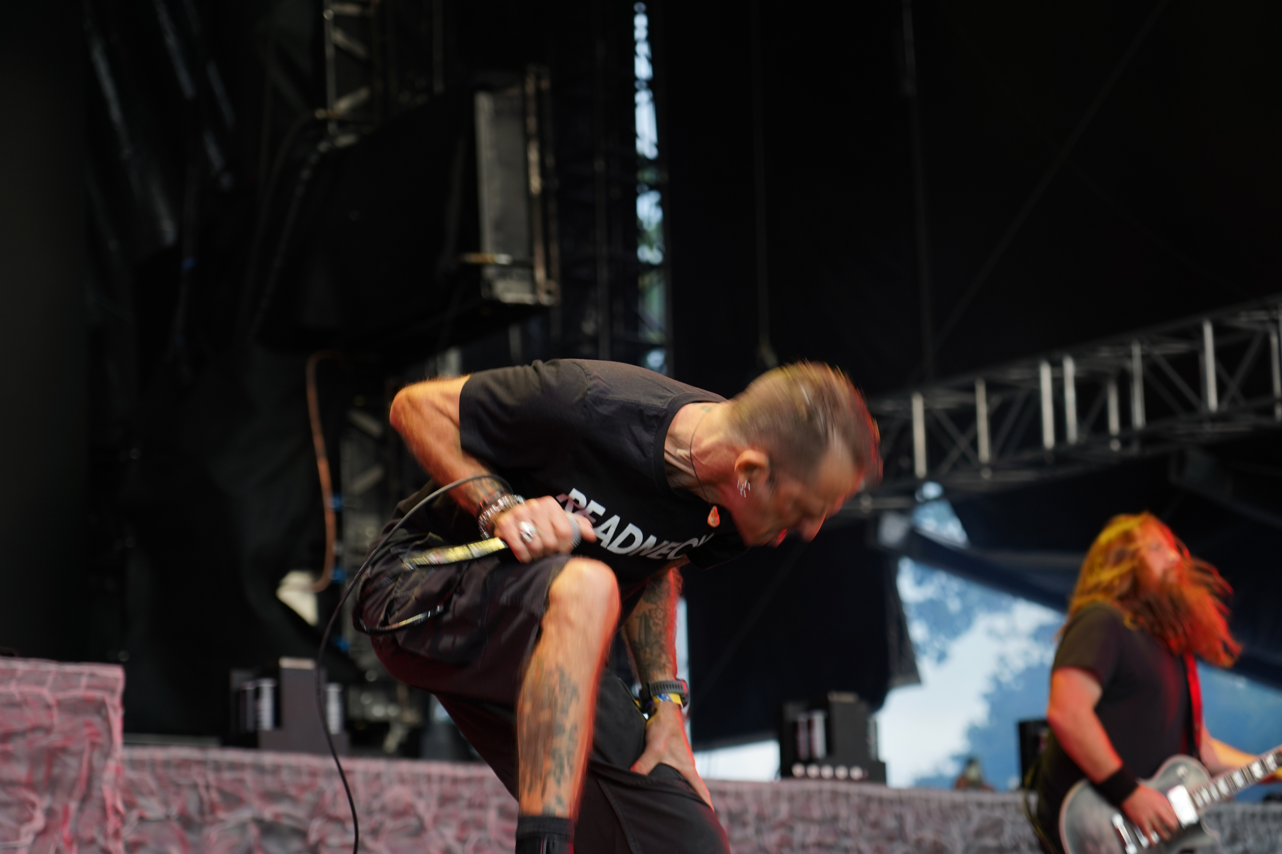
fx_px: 3703
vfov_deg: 13.2
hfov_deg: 19.6
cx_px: 641
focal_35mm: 104
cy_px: 427
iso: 250
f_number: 4
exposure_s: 1/125
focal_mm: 104
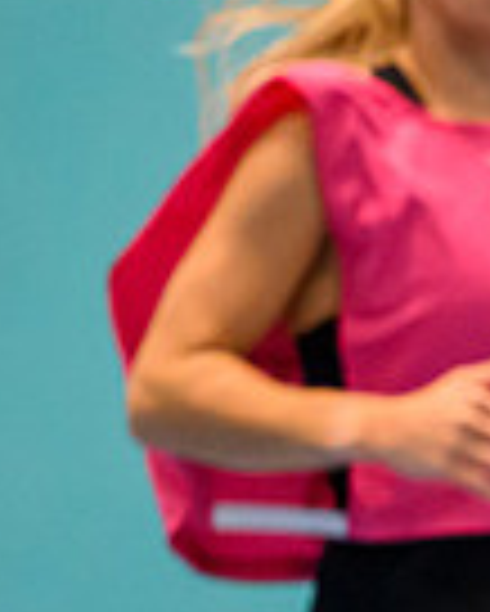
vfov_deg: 1.8
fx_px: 19882
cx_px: 1046
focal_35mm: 1098
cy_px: 441
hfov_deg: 1.4
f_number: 2.8
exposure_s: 1/1000
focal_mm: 200
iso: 8000
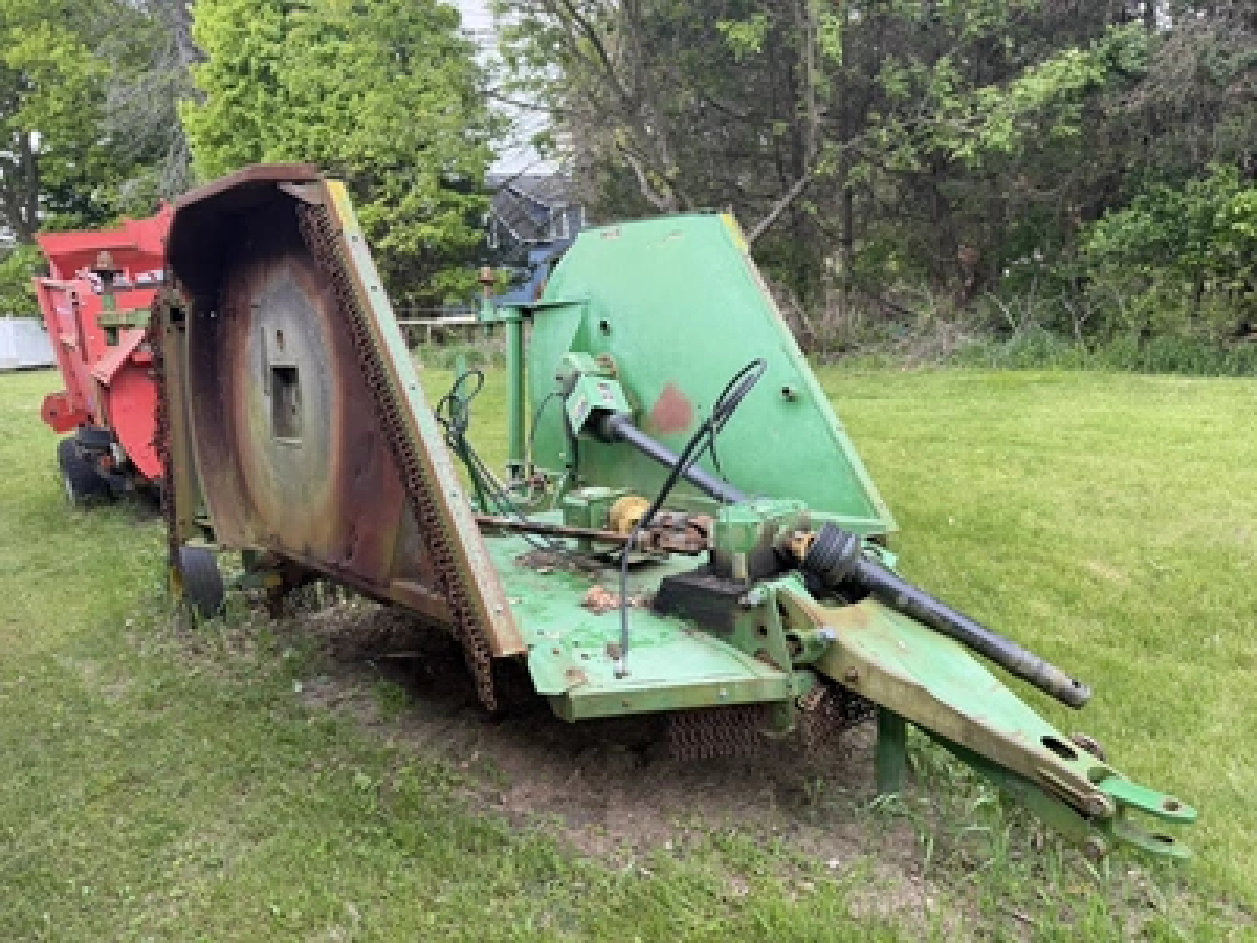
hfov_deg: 71.6
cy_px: 472
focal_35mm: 24
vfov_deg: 56.8
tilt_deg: -7.9
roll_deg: +4.3
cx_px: 628
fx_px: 872
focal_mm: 6.76
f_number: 1.78
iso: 80
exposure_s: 1/298
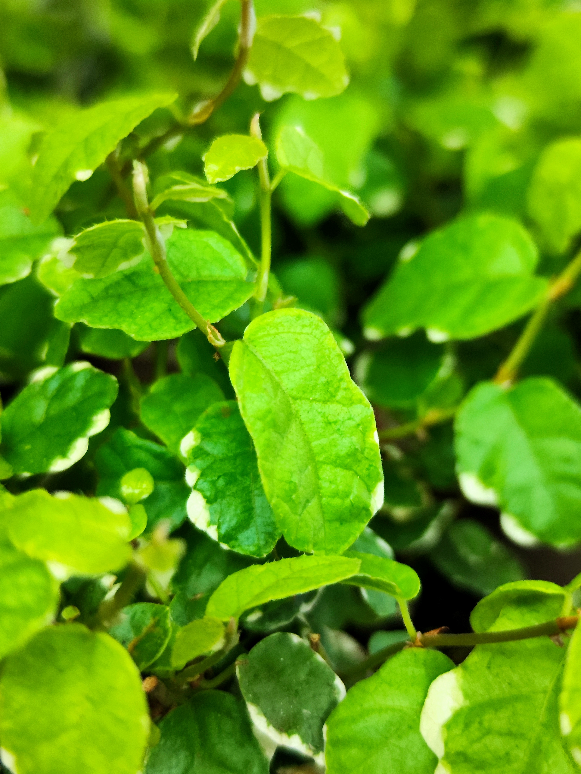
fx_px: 582
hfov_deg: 53.0
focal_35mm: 26
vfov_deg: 67.3
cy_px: 371
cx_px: 315
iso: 1262
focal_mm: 7.01
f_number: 1.69
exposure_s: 1/100
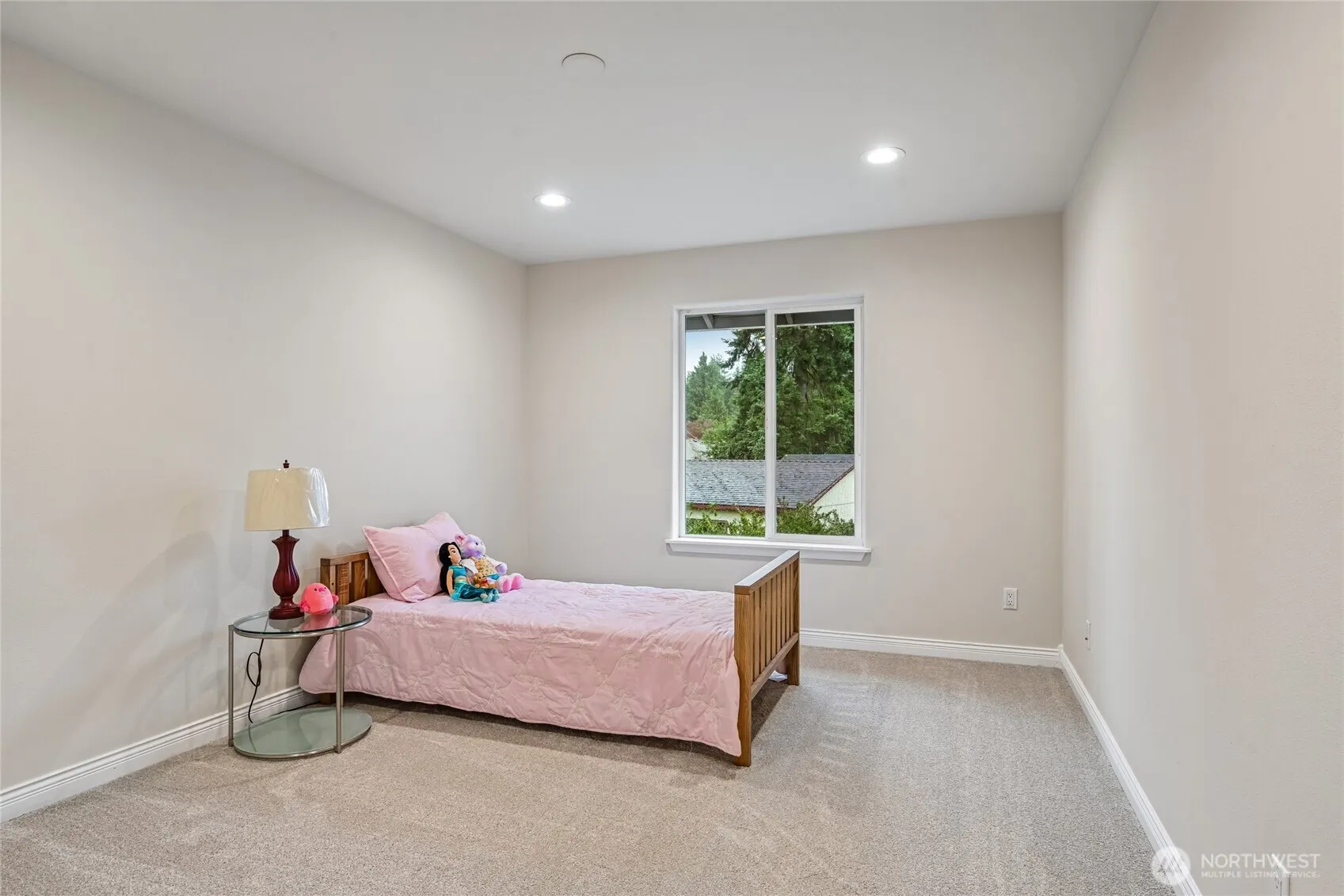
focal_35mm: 19
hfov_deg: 86.9
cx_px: 672
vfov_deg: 64.5
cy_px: 448
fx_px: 709
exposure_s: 1/15
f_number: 8
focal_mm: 19
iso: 400
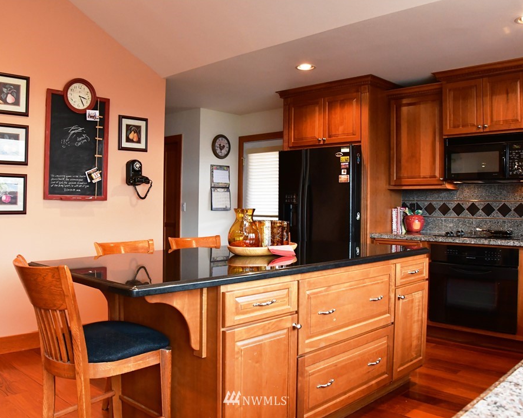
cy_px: 207
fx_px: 480
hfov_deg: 57.2
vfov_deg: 47.1
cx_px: 256
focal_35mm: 31
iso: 3200
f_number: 7.1
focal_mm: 18
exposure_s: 1/30
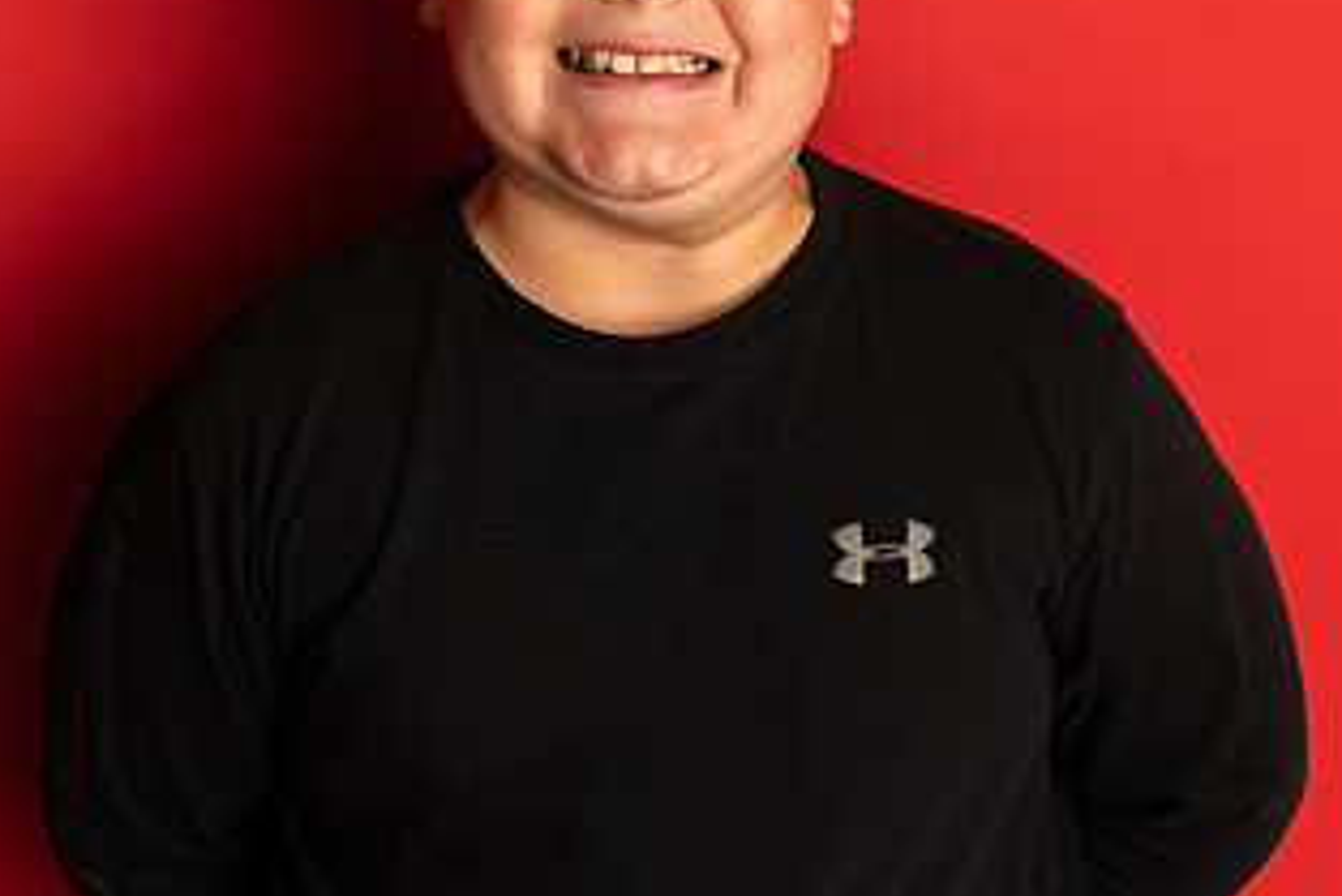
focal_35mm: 102
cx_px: 660
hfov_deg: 20.0
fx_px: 3804
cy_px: 79
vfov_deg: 13.3
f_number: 4
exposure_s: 1/160
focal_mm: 55
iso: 100
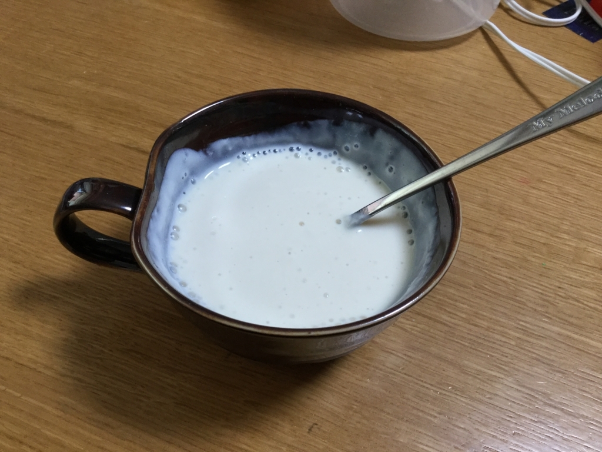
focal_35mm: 31
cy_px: 226
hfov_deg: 58.4
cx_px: 301
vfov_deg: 45.4
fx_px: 539
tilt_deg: -50.5
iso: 64
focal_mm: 3.3
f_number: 2.4
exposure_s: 1/30
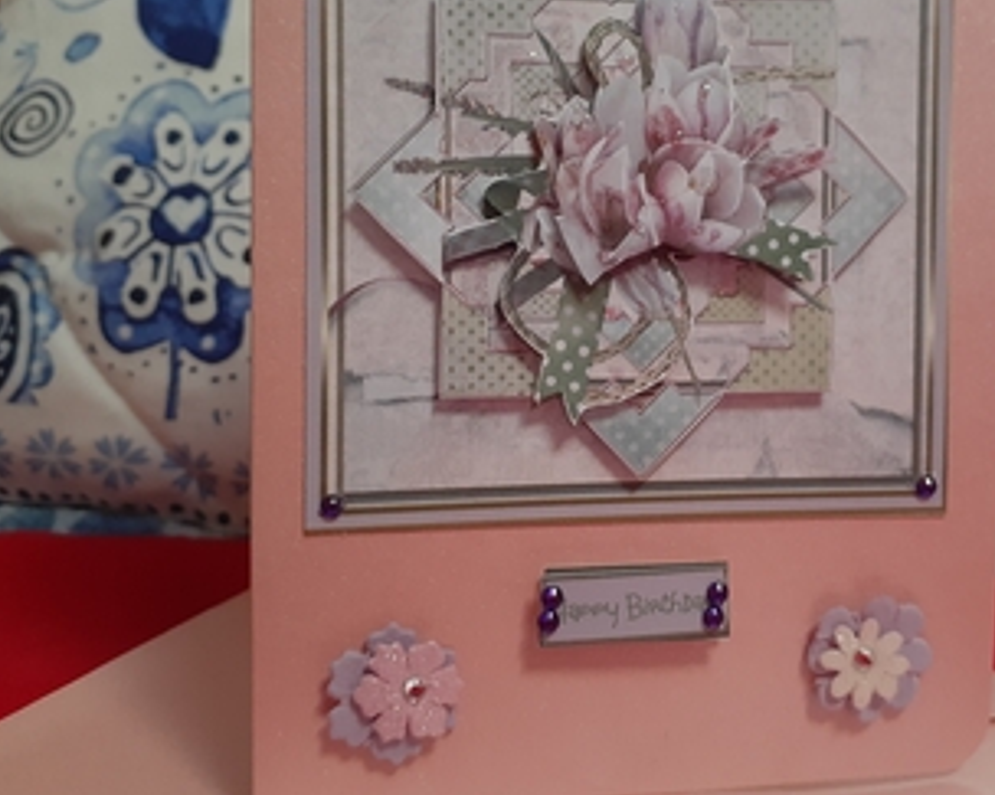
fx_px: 1148
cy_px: 276
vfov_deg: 37.9
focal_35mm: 39
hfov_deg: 46.6
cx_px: 602
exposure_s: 1/33
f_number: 1.9
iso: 320
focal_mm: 3.6
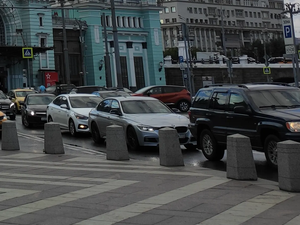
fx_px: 754
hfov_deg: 19.3
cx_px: -165
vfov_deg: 15.9
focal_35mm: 87
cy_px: -88
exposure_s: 1/1436
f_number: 1.75
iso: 112
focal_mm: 4.77
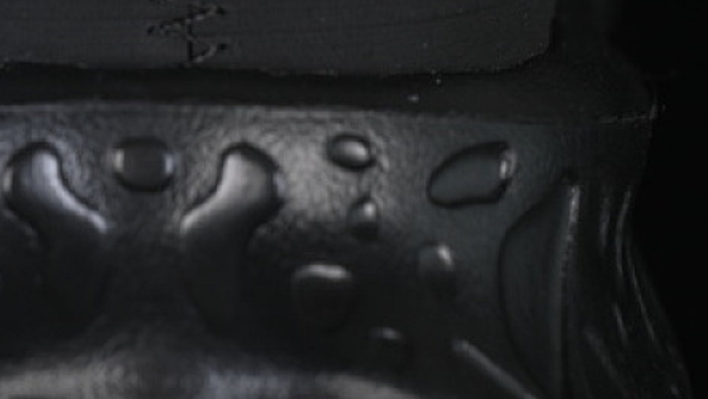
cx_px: 118
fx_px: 3587
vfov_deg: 6.3
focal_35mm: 191
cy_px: -21
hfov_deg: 11.2
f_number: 6.3
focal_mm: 50
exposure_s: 1/50
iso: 160
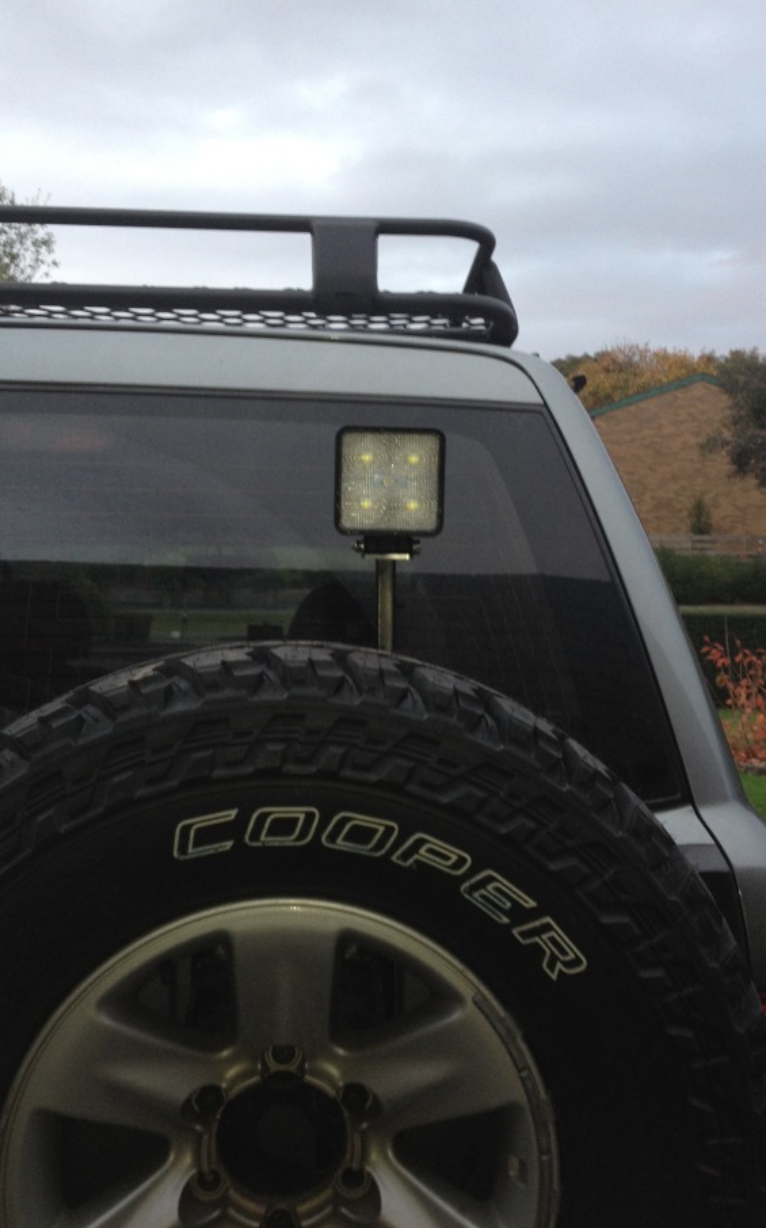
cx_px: 420
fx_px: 1404
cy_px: 560
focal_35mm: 42
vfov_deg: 47.2
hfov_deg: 30.5
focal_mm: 4.3
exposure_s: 1/20
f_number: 2.4
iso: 100
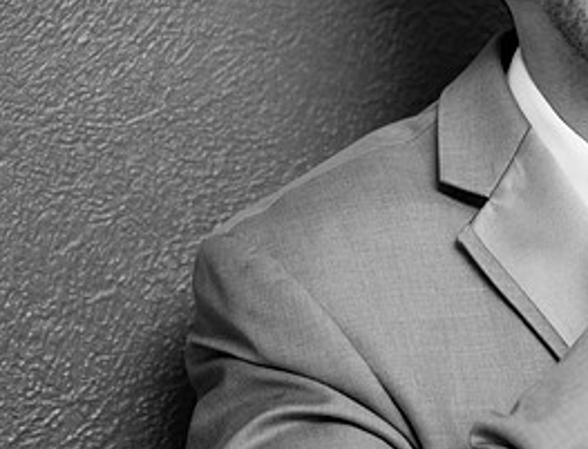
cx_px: 479
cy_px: 118
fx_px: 3335
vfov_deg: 7.7
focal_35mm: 195
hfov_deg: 10.0
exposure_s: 1/200
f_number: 2.8
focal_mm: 80
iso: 200
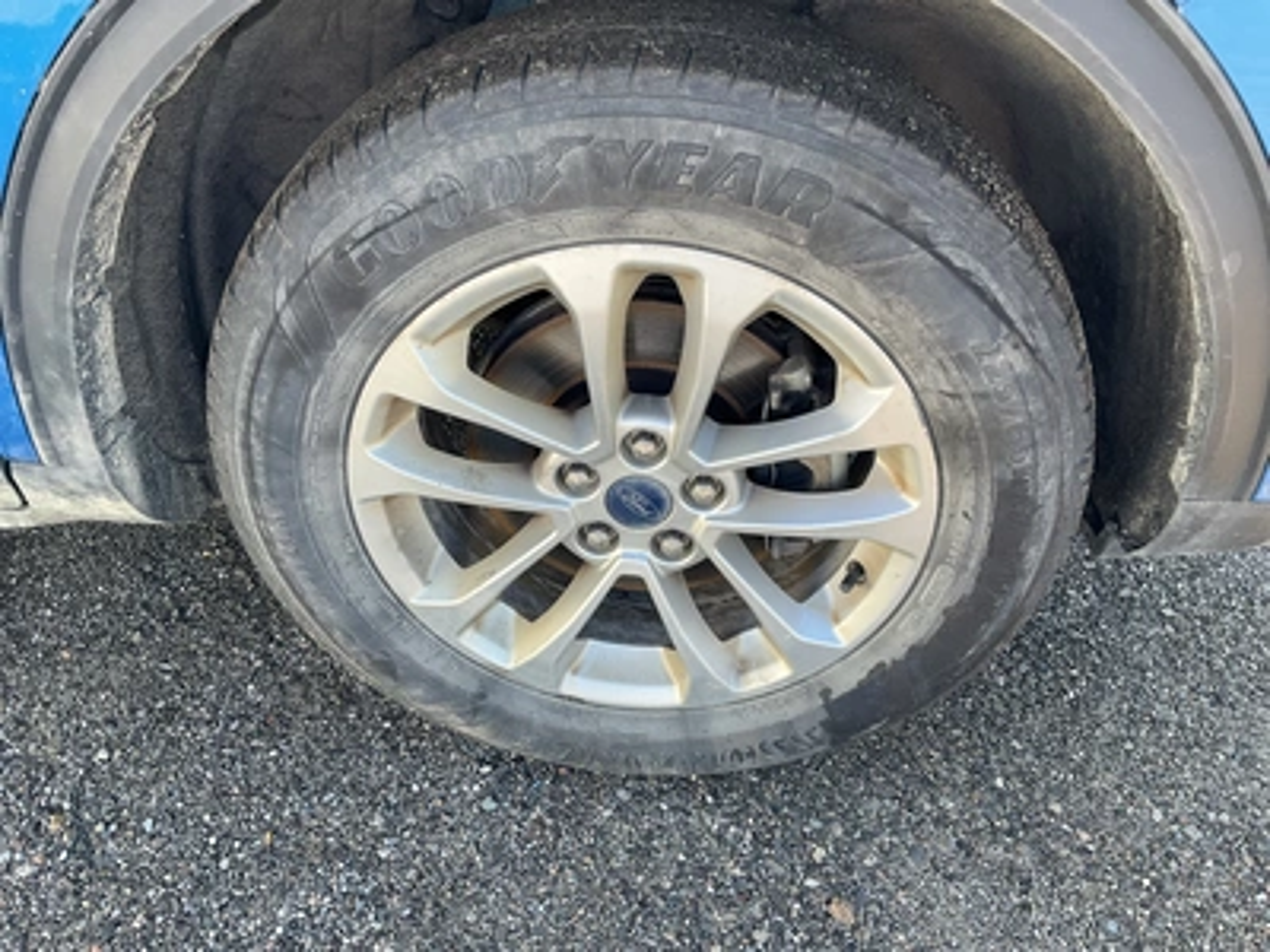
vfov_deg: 48.2
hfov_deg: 61.7
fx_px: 1064
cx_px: 635
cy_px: 476
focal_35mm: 29
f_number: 1.8
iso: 20
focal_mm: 3
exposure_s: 1/122
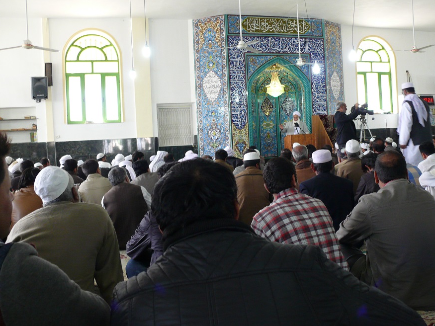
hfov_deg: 46.7
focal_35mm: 40
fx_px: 503
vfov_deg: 36.0
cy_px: 165
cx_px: 242
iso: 200
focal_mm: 7.4
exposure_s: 1/25
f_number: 2.8
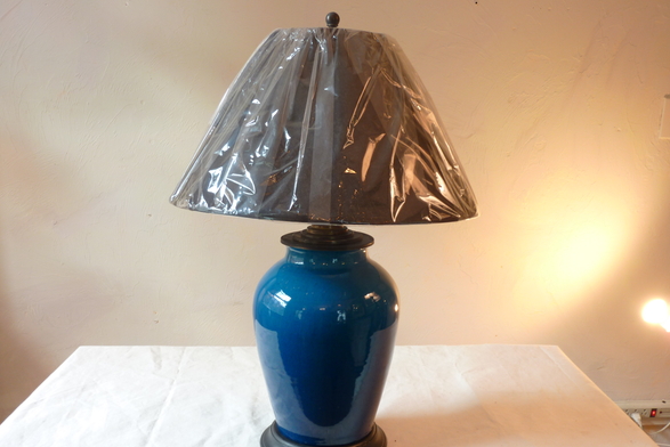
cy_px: 238
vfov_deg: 38.9
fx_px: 633
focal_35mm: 34
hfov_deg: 55.8
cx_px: 338
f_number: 3.5
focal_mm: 5.3
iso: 80
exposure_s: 1/8
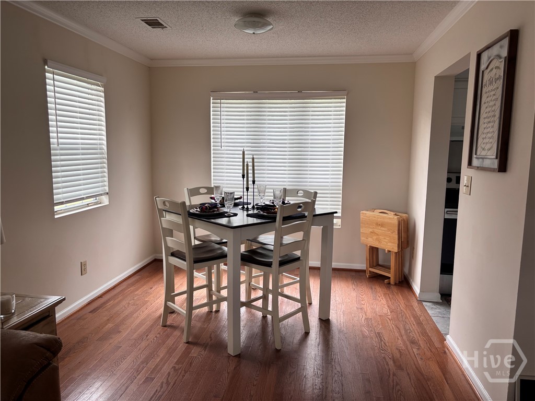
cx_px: 268
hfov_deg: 67.3
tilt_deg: -7.9
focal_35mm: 26
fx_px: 402
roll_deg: -1.2
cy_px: 200
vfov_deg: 53.1
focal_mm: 5.96
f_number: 1.6
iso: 80
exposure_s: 1/121
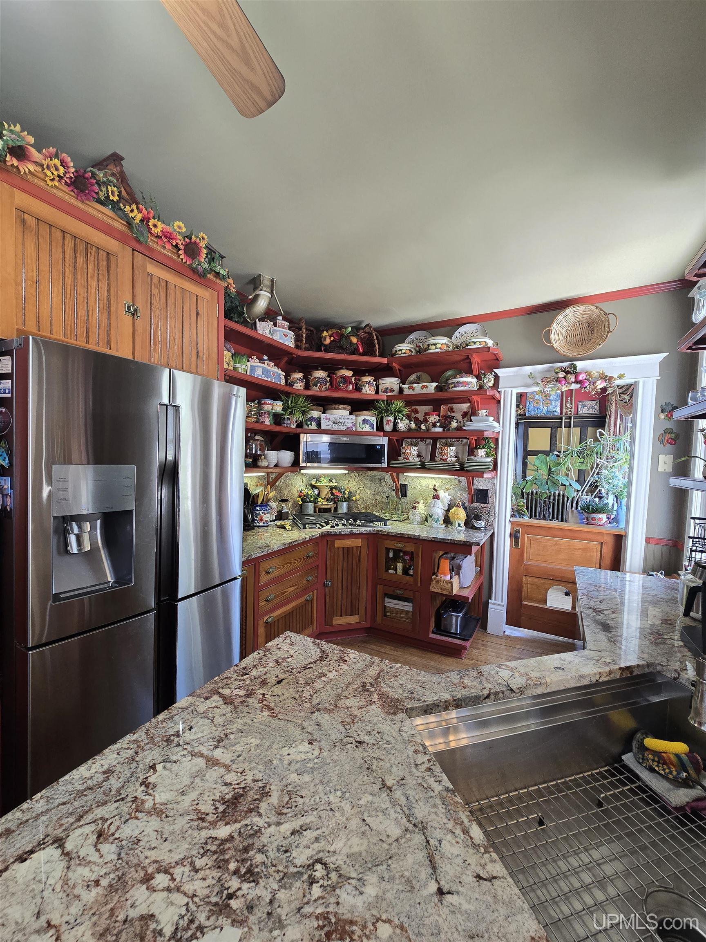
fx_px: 354
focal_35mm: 13
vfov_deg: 106.2
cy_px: 471
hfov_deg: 89.9
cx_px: 353
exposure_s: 1/60
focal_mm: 2.2
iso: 160
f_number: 2.2
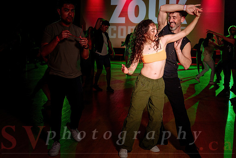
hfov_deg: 42.1
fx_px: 305
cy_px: 71
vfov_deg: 29.0
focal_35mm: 46
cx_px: 93
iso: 1000
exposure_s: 1/60
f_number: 2.8
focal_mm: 38
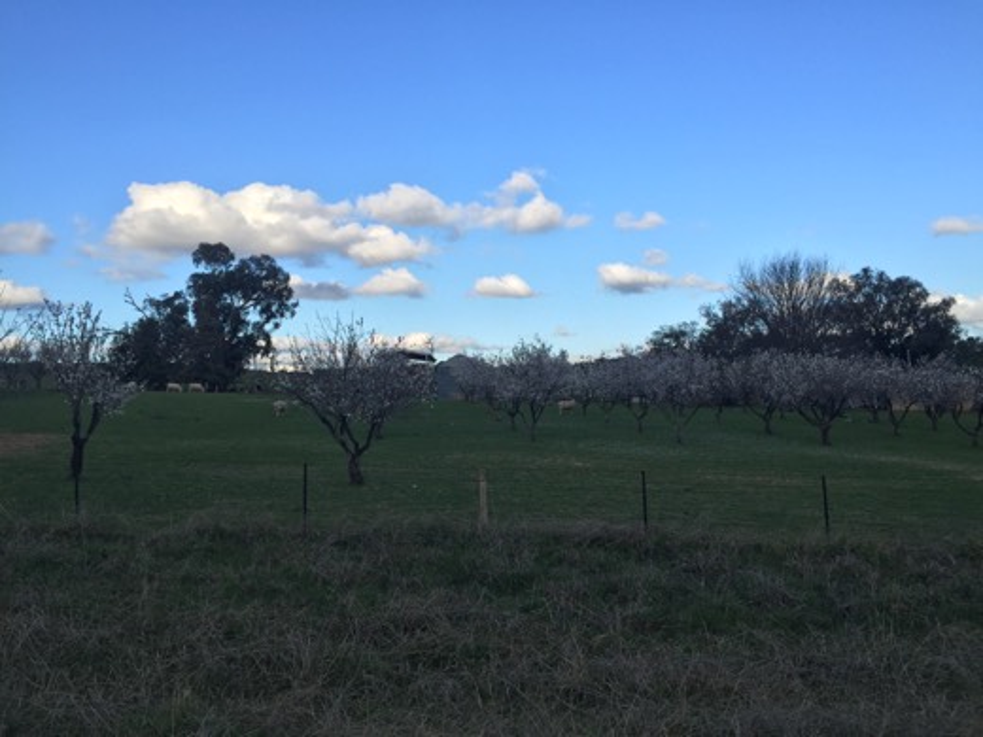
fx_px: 824
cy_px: 368
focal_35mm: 29
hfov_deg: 61.7
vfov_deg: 48.2
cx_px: 492
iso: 32
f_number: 2.2
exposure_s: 1/1163
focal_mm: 4.15
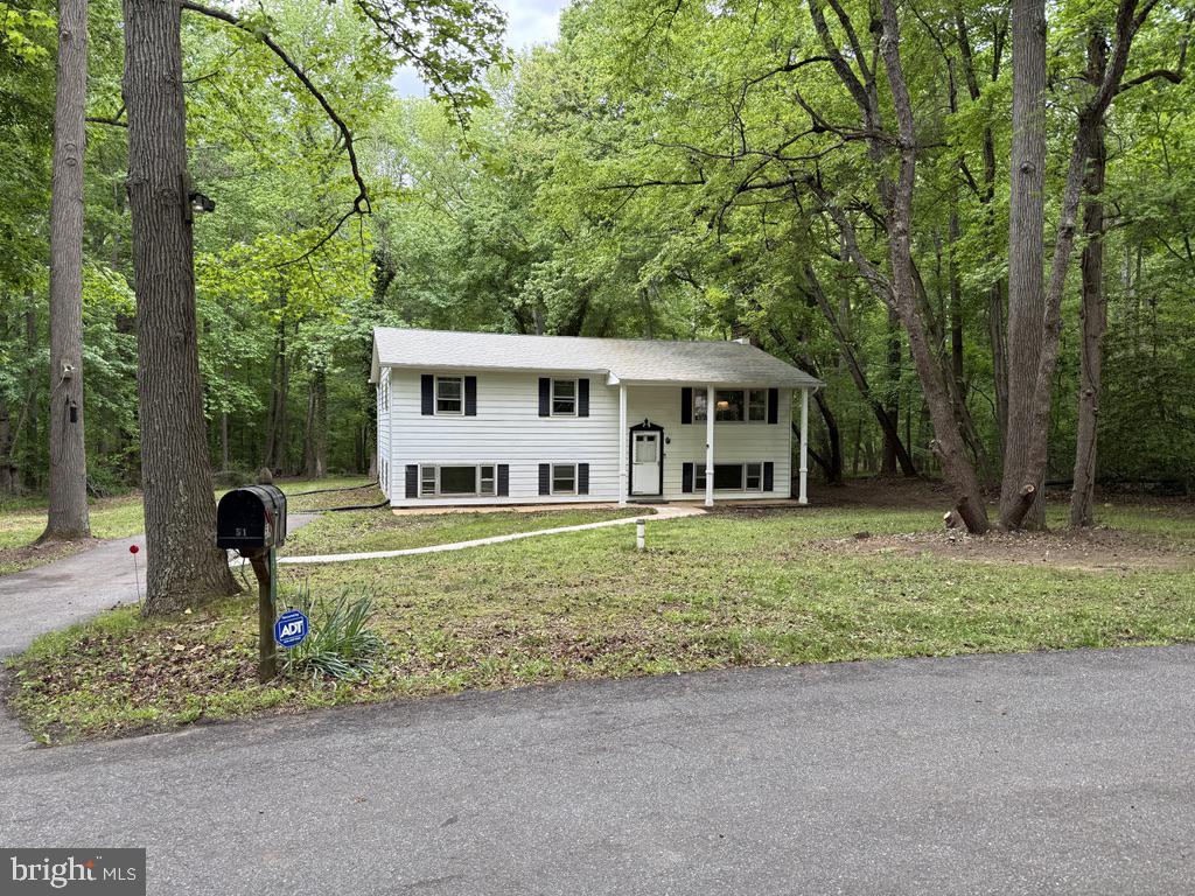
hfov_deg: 71.6
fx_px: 829
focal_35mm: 24
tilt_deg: -3.1
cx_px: 598
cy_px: 448
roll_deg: -1.2
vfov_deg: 56.8
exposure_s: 1/387
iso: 80
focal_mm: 6.76
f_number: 1.78
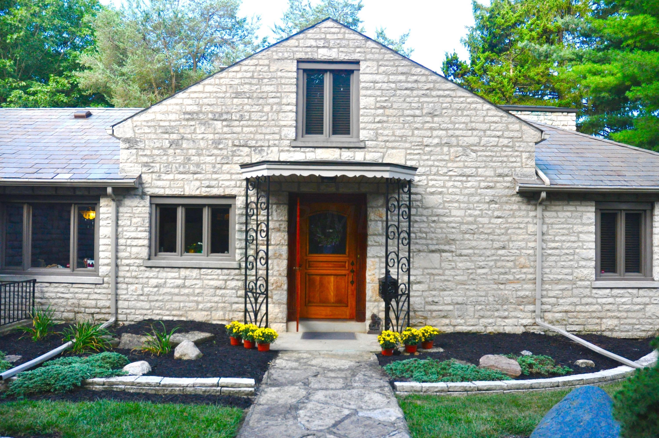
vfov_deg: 47.8
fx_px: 494
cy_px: 219
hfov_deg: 67.4
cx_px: 330
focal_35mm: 27
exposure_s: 1/1250
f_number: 5.6
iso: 1600
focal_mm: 18
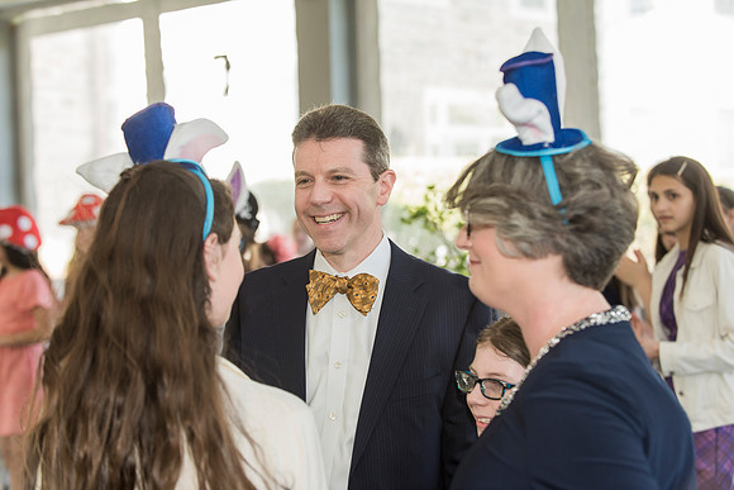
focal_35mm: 70
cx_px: 367
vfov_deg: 19.5
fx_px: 1427
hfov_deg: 28.8
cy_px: 245
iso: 640
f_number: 4
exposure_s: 1/200
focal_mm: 70
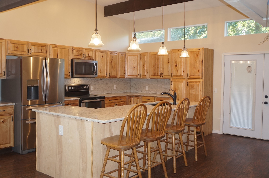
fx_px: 246
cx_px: 134
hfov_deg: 57.3
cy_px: 89
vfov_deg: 39.8
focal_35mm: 33
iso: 500
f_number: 4
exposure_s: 1/60
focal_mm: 22
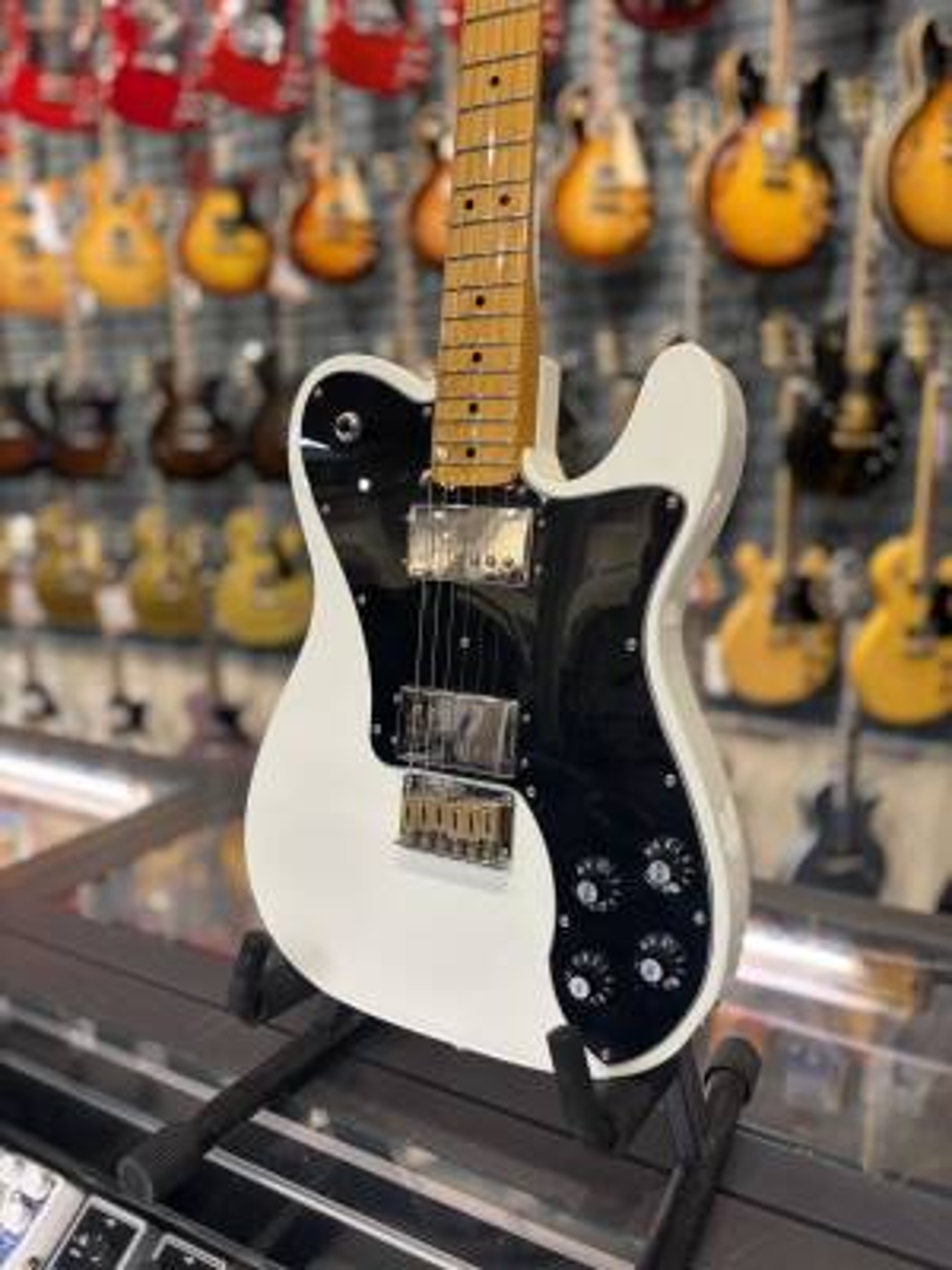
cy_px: 635
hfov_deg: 53.1
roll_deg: +0.5
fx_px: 953
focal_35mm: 26
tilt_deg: -11.6
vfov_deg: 67.3
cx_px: 476
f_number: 1.6
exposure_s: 1/60
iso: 64
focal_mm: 5.96
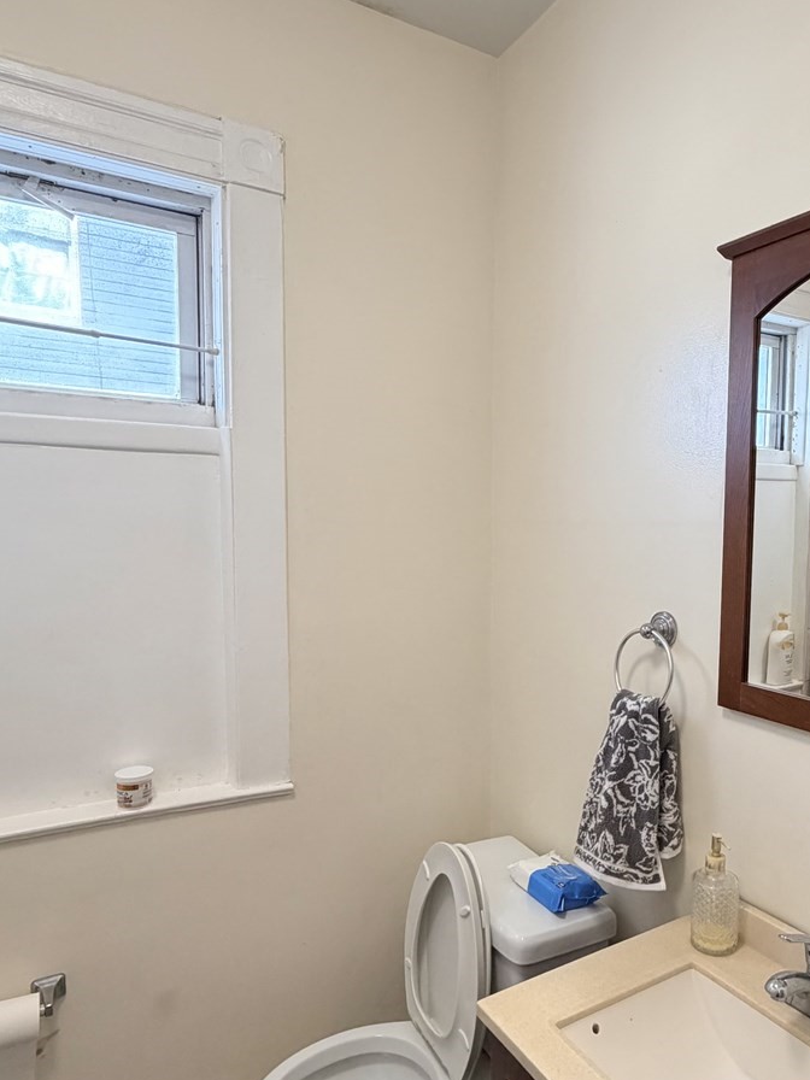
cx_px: 539
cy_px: 595
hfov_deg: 55.6
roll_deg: -0.3
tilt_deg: -4.8
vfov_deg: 71.4
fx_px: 749
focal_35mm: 24
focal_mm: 2.22
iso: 400
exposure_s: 1/60
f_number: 2.2
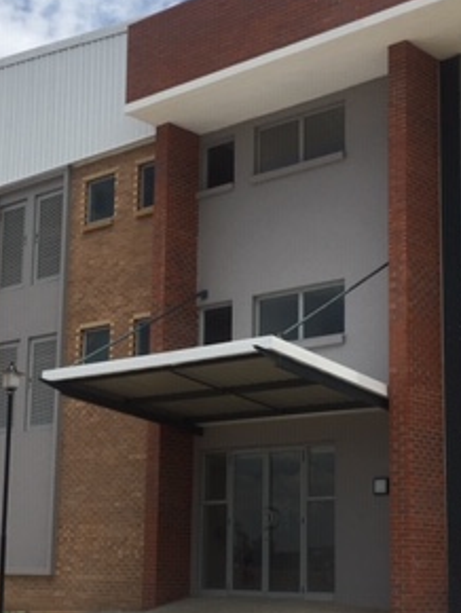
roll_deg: -1.0
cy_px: 374
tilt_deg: +8.9
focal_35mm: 64
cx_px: 186
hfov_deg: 22.9
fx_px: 1135
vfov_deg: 30.1
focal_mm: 4.15
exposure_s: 1/2564
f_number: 2.2
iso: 25
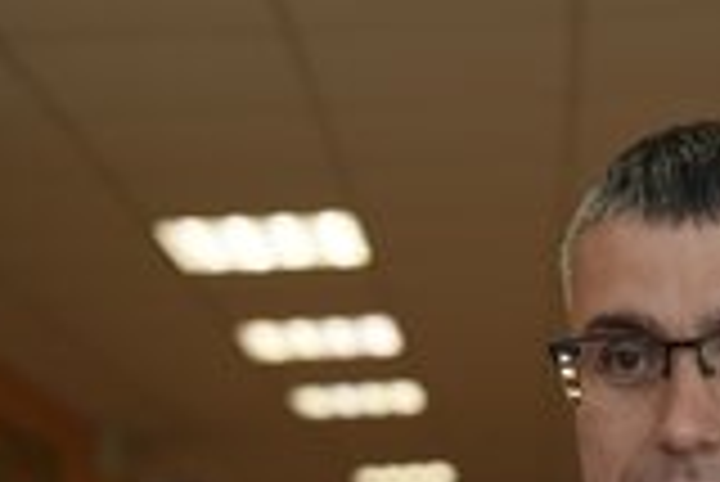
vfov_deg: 12.2
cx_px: 572
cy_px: 552
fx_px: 2202
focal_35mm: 110
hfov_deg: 18.4
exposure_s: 1/100
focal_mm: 44
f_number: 2.8
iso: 400
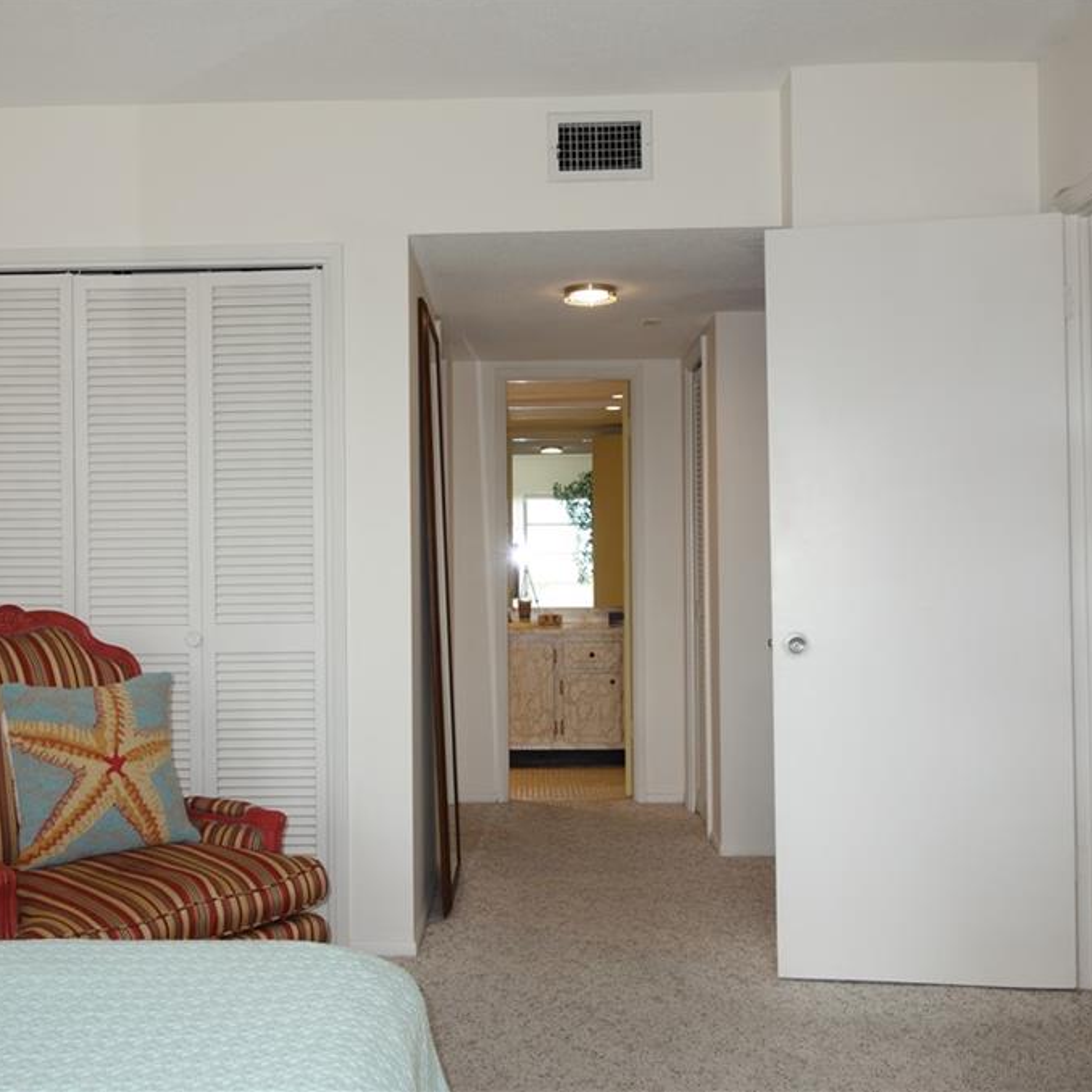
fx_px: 1285
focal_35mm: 36
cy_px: 544
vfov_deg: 46.0
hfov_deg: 46.0
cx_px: 481
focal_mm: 10.4
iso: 125
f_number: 2.8
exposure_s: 1/100
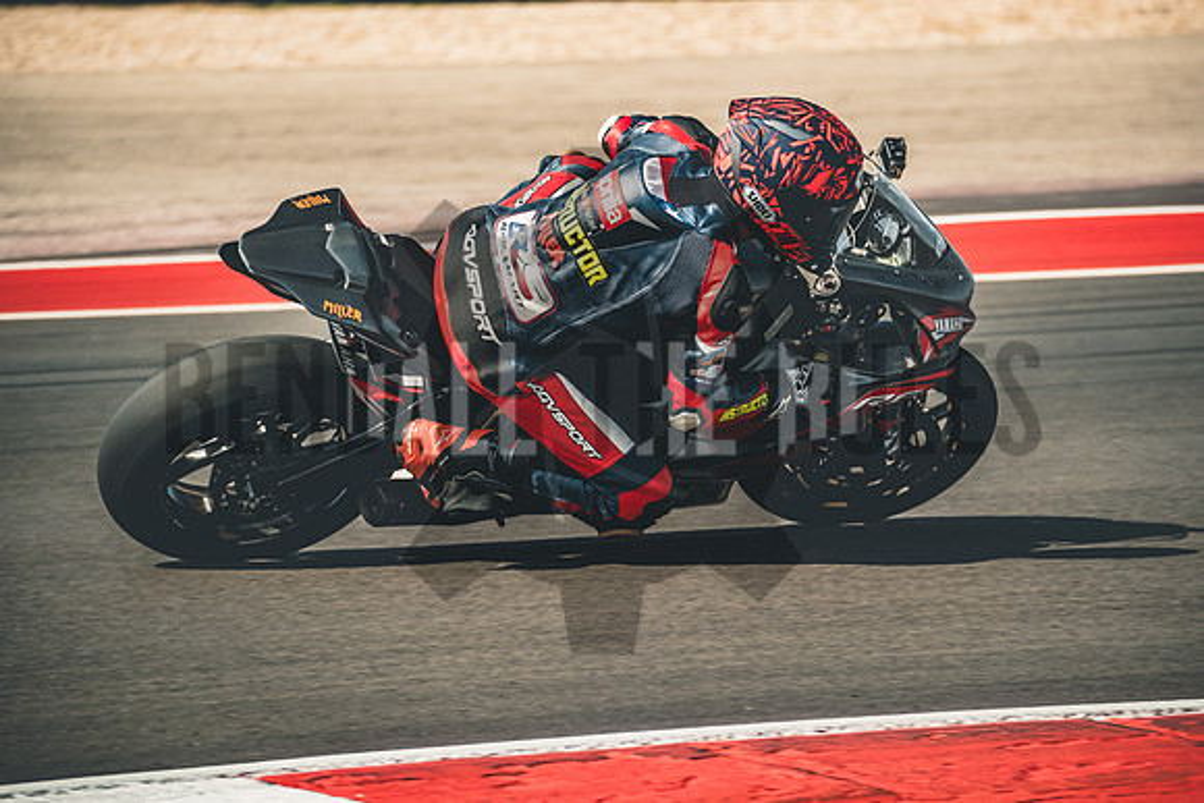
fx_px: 9533
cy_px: 402
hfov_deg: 7.2
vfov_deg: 4.8
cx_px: 602
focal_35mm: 285
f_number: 5
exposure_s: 1/1600
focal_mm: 189.7
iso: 500
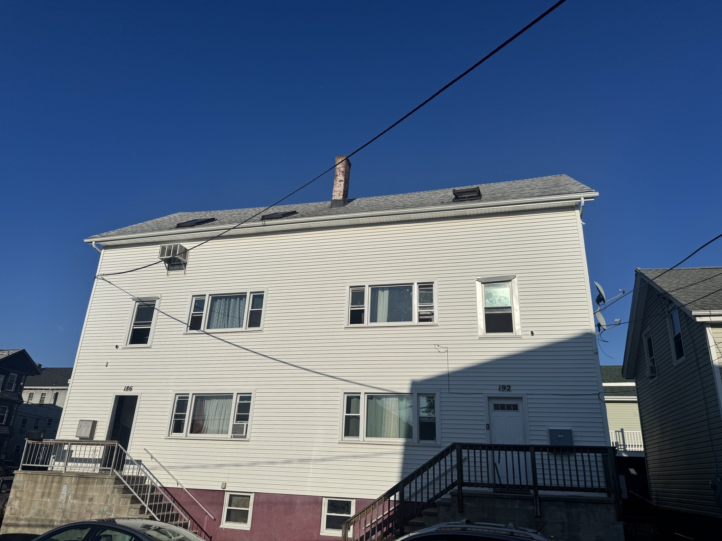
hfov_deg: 71.6
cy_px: 270
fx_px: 501
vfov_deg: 56.8
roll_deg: -2.9
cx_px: 361
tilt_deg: +22.2
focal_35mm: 24
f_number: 1.78
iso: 64
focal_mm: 6.76
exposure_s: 1/12346
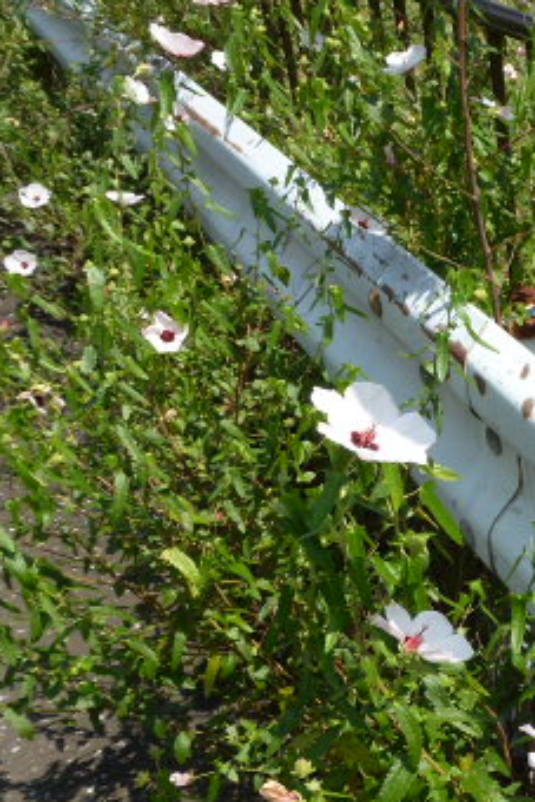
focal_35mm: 47
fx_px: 1047
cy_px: 476
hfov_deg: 24.1
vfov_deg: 41.7
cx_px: 745
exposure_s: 1/640
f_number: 4
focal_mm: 4.3
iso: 100
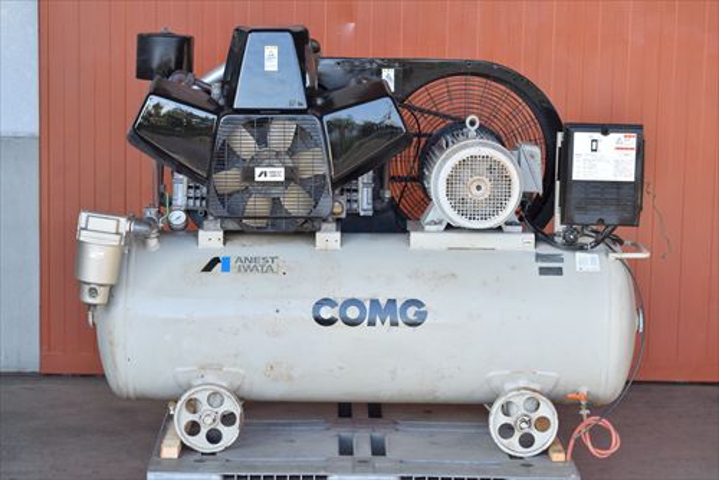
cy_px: 240
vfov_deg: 13.4
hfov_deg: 20.0
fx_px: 2038
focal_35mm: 102
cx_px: 360
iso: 1250
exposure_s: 1/500
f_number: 6.3
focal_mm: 68
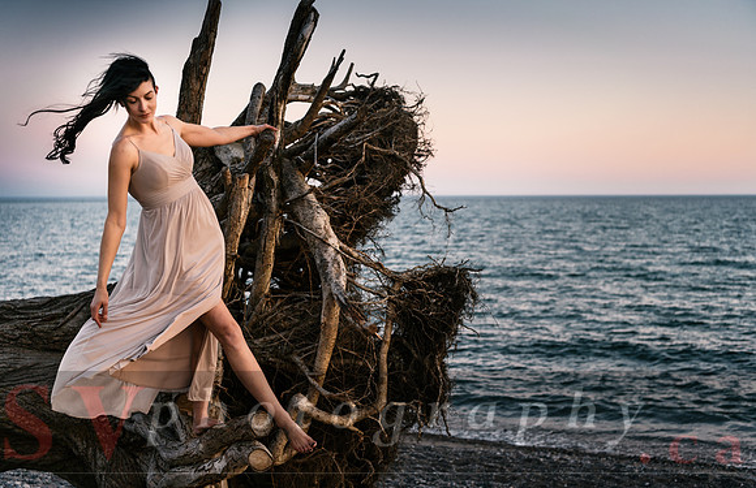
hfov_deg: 39.5
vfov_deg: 26.1
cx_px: 378
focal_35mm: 51
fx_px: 1052
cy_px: 251
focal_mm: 50
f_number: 3.2
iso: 100
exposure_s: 1/125
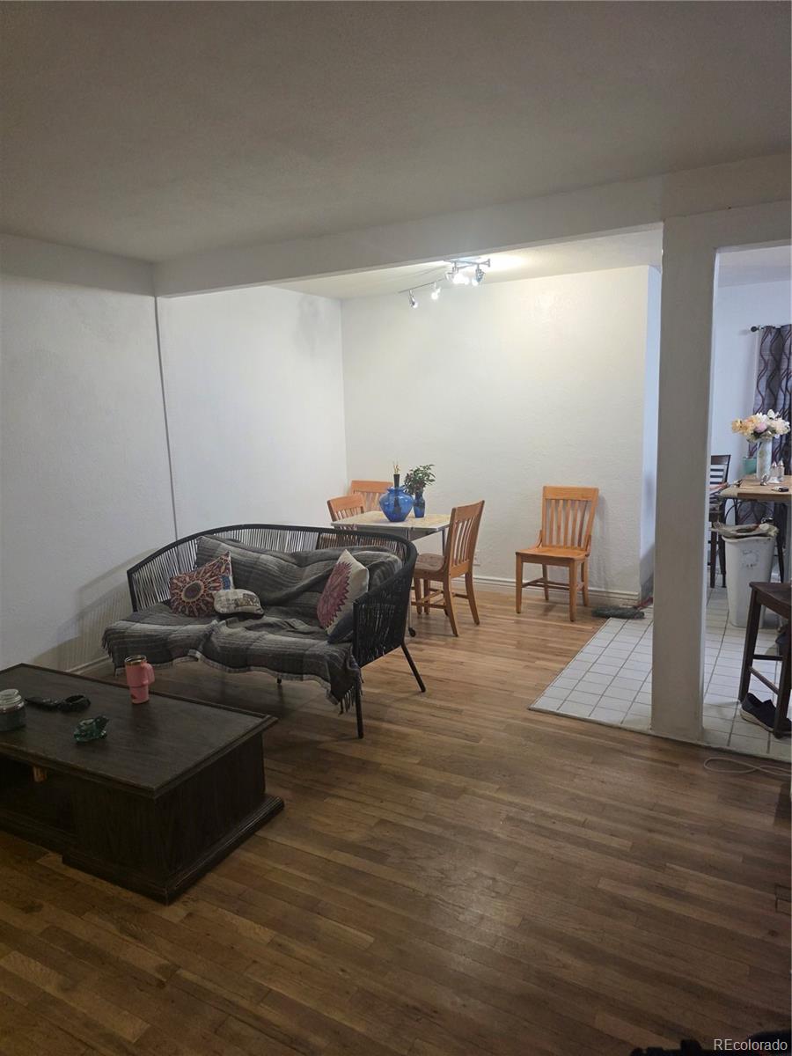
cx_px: 396
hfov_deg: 58.9
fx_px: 702
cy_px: 528
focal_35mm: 23
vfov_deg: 73.9
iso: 400
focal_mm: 6.3
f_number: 1.7
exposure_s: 1/120
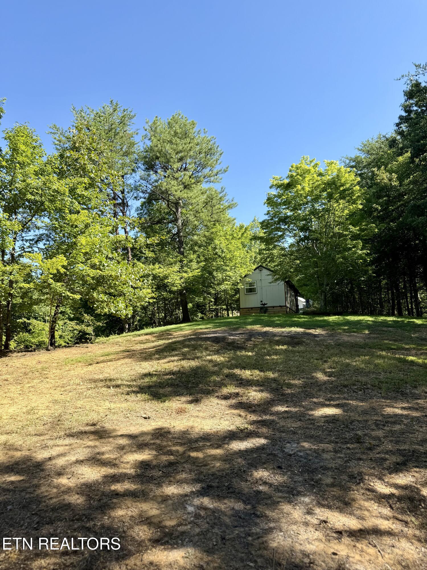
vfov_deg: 71.6
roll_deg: +1.3
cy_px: 285
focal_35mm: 24
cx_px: 214
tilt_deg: +7.6
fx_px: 395
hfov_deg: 56.8
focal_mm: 6.76
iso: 80
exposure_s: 1/1618
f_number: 1.78
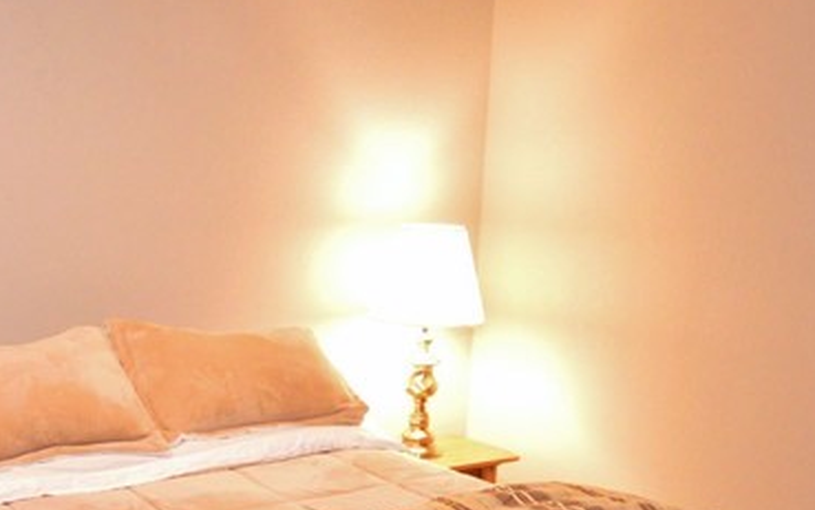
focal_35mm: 50
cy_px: 486
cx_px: 224
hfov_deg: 39.8
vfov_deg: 25.1
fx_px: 1100
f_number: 4.2
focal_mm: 11
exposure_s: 1/60
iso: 2500
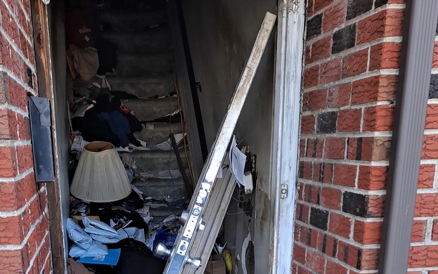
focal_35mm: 52
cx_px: 155
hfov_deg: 38.5
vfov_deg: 22.1
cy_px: 363
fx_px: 620
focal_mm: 4.6
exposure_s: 1/60
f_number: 2
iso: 40
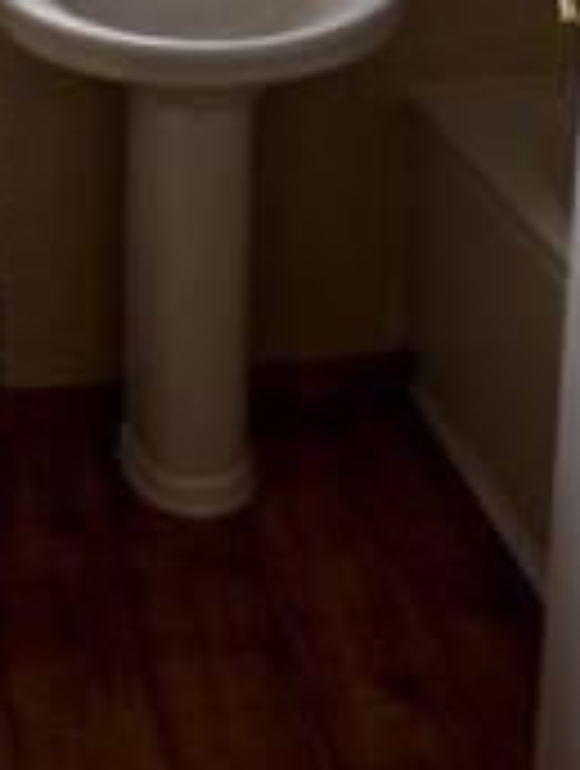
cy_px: 2
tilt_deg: -18.9
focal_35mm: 74
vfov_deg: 25.0
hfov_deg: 19.7
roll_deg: +0.8
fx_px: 1647
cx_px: 103
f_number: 2.2
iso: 40
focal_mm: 4.15
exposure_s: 1/100
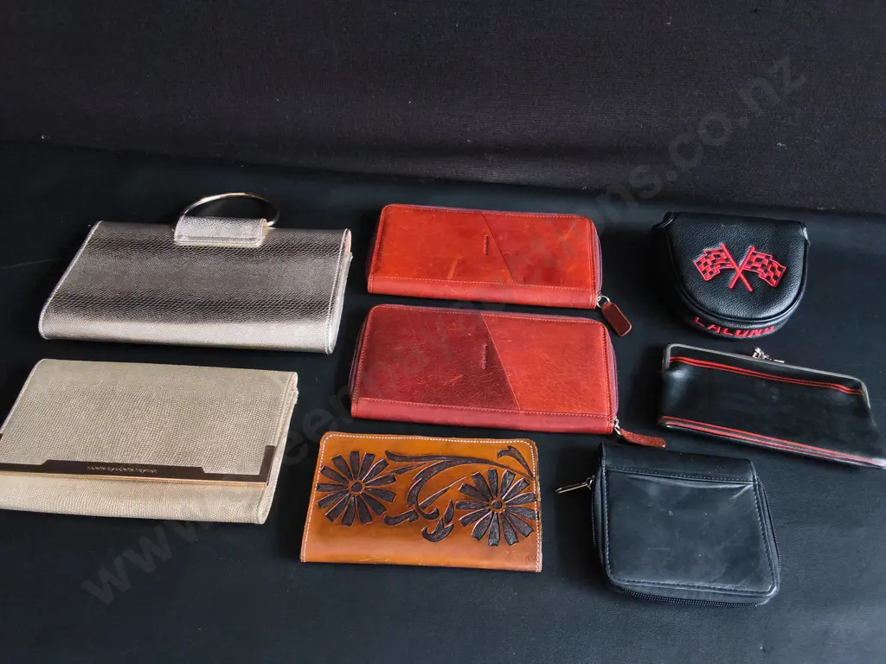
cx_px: 443
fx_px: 691
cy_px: 332
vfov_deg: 51.4
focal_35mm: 27
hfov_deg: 65.3
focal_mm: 2.87
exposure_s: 1/100
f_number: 2
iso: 200
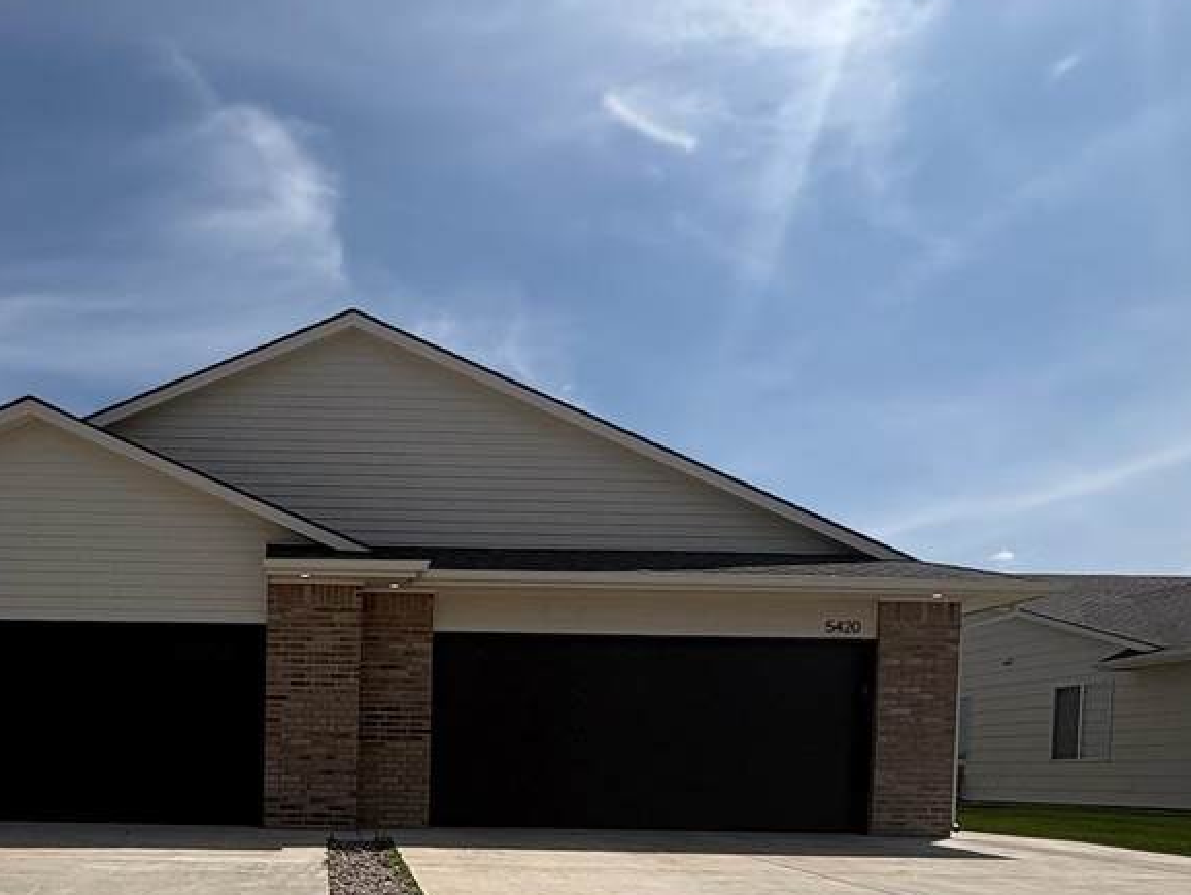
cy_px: 825
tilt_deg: -4.5
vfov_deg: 41.4
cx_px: 291
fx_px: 1067
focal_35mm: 31
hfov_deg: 55.4
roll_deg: +1.2
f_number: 2.2
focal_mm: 2.22
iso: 50
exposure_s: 1/4926
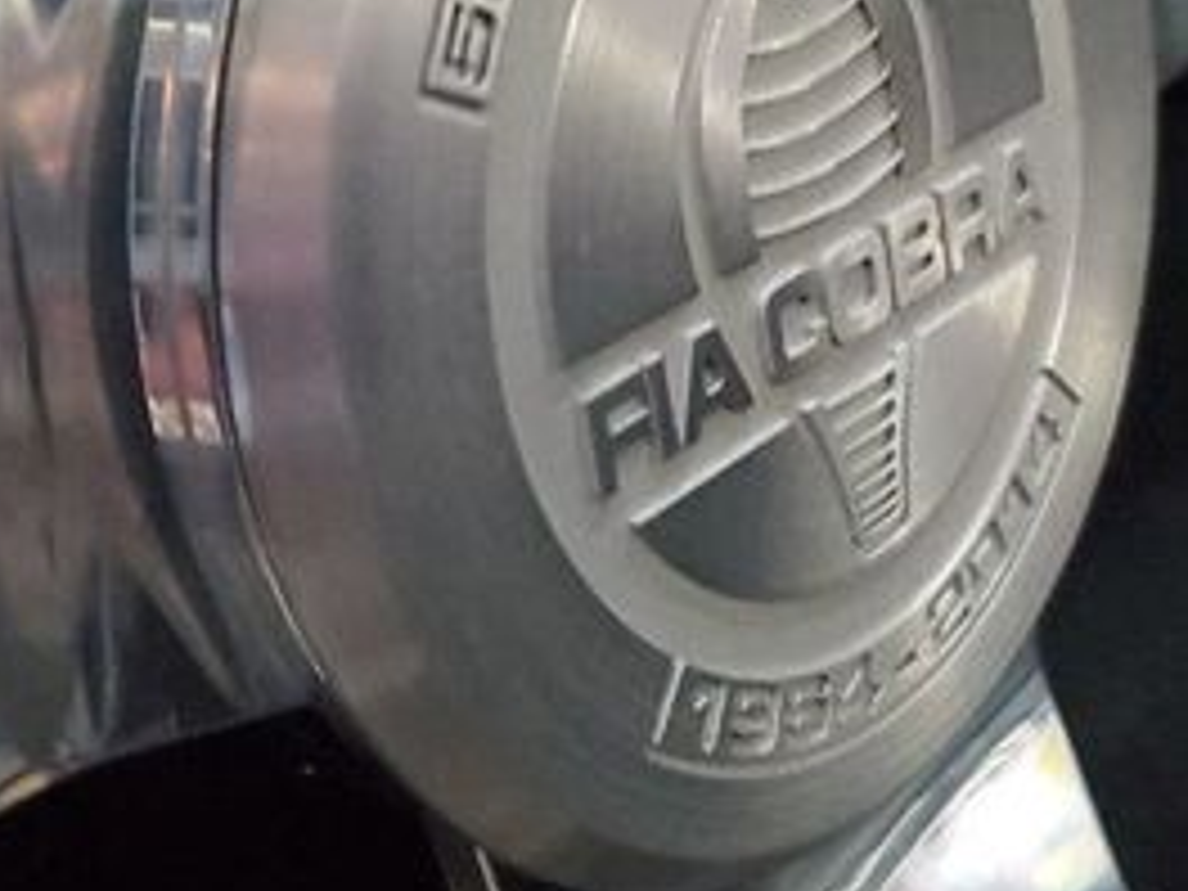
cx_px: 738
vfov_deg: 22.8
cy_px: 126
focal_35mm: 63
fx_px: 2162
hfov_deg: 30.6
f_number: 1.5
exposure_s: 1/59
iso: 640
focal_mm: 4.3
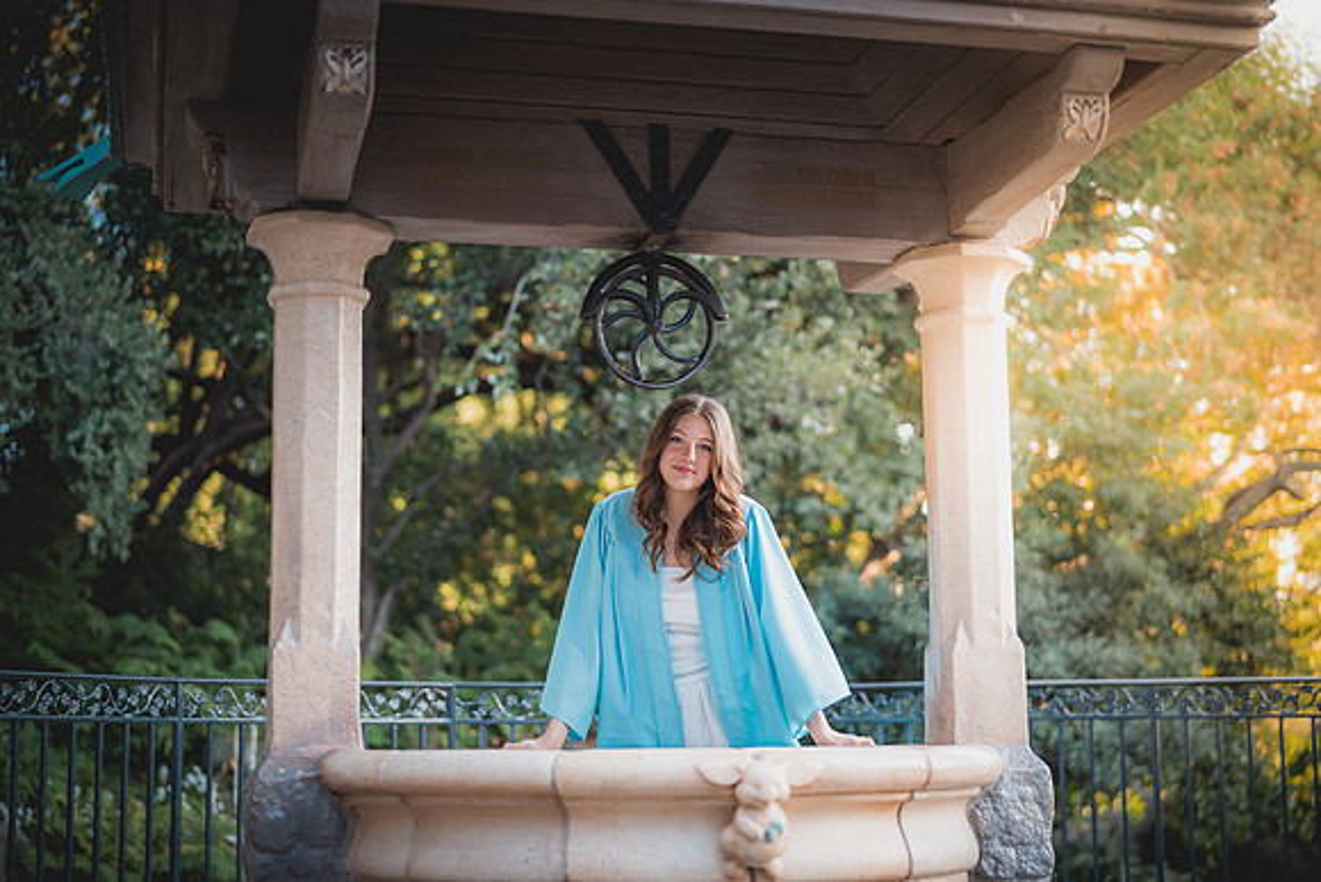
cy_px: 441
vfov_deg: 24.8
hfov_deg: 36.4
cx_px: 660
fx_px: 2007
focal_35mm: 55
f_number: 1.4
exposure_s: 1/500
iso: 250
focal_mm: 50
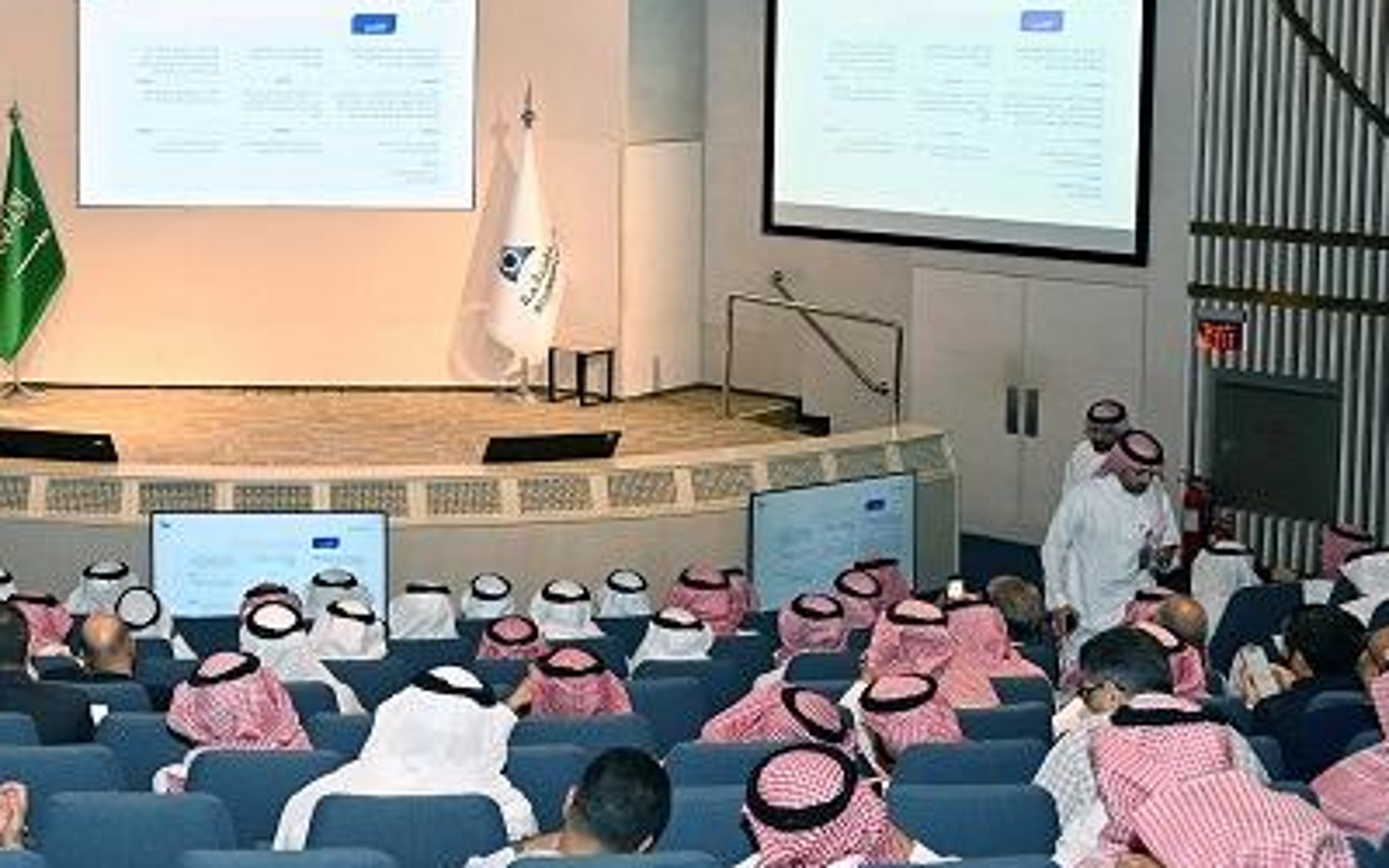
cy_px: 189
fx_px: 2421
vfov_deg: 20.1
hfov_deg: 31.0
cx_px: 236
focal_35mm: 64
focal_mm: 33.5
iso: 1000
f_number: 4.5
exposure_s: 1/200
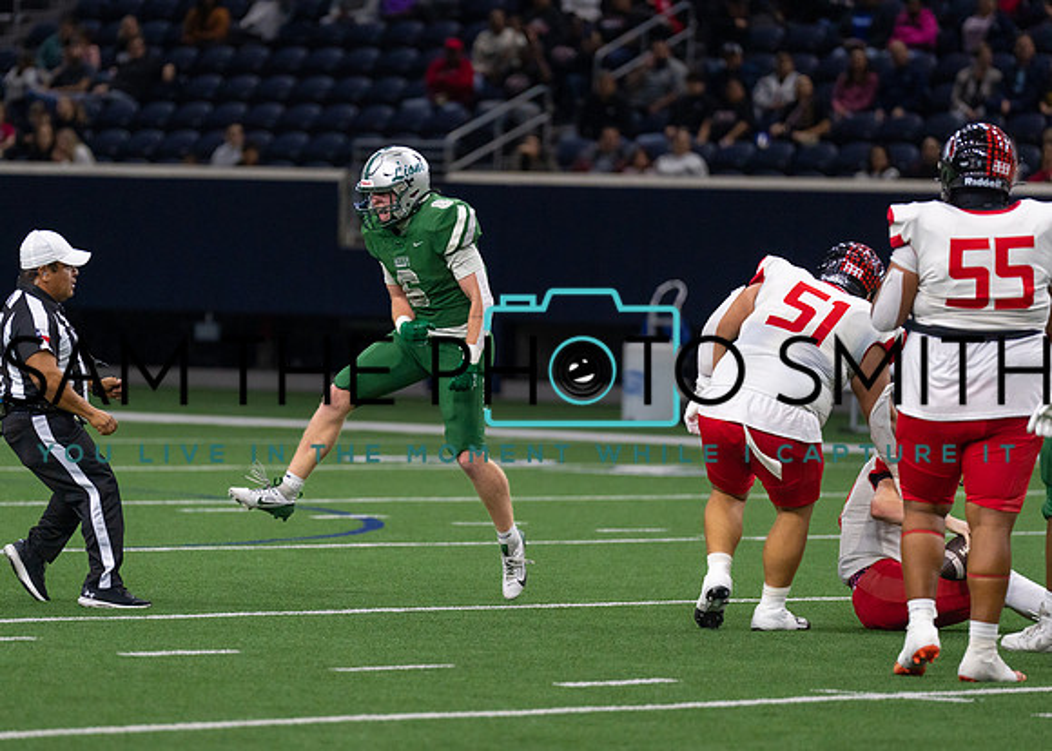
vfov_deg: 5.2
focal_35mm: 277
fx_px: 8261
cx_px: 444
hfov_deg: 7.3
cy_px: 361
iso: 1250
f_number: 2.8
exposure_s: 1/1250
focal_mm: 200
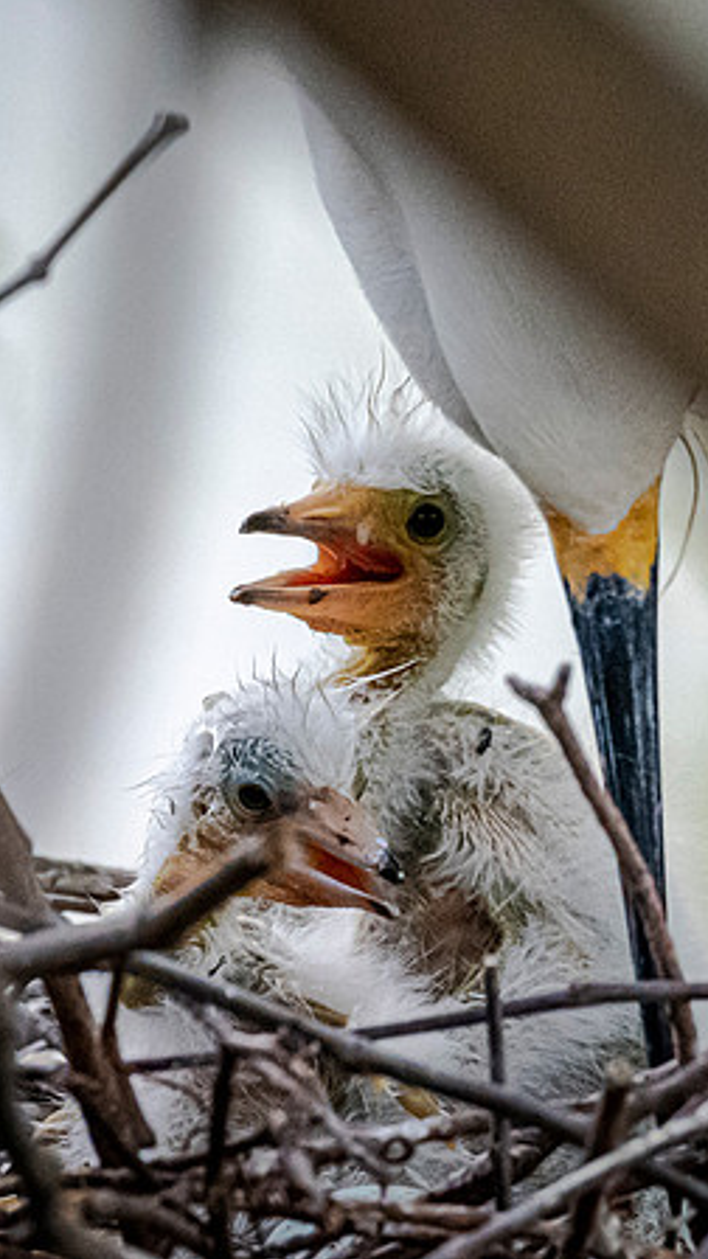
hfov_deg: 1.0
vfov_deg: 1.7
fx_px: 42419
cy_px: 846
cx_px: 494
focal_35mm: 1271
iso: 5000
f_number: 9
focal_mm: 390
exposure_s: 1/2500
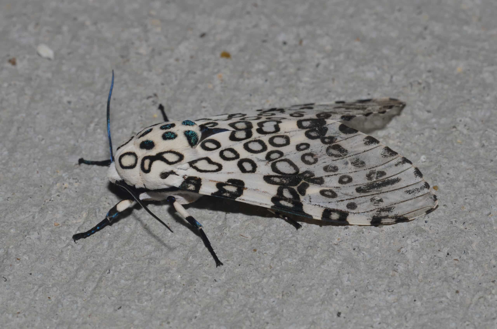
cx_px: 248
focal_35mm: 158
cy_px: 164
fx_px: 2170
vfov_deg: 8.7
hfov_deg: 13.1
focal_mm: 105
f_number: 22
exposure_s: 1/200
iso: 200
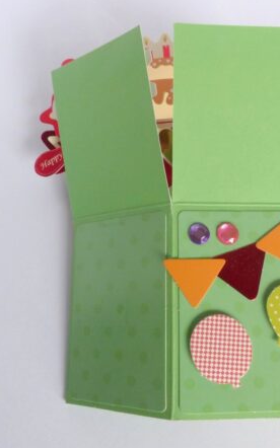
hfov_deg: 35.0
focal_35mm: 36
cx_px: 187
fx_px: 440
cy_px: 223
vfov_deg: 54.0
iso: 200
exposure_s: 1/160
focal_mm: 4.5
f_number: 5
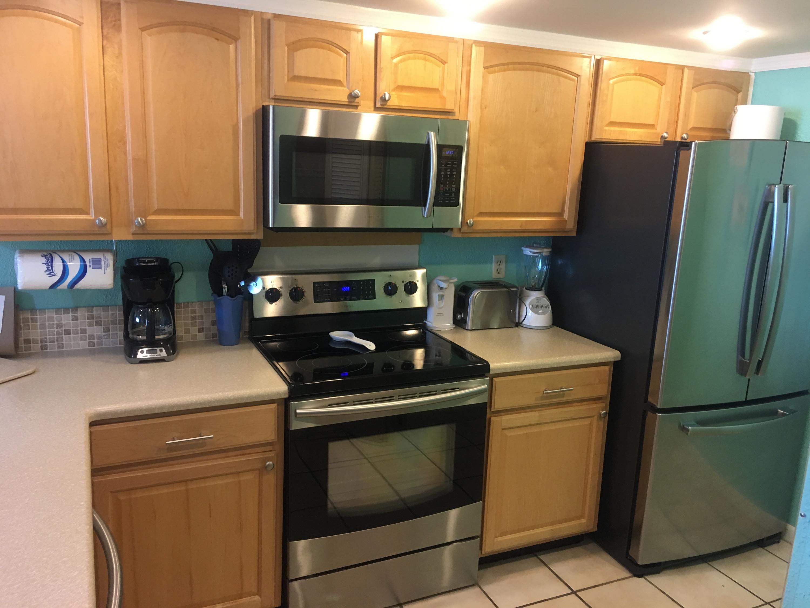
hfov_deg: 61.7
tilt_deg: -9.7
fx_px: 679
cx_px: 405
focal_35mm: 29
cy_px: 304
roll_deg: -1.8
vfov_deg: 48.2
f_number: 2.2
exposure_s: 1/15
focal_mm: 4.15
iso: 50
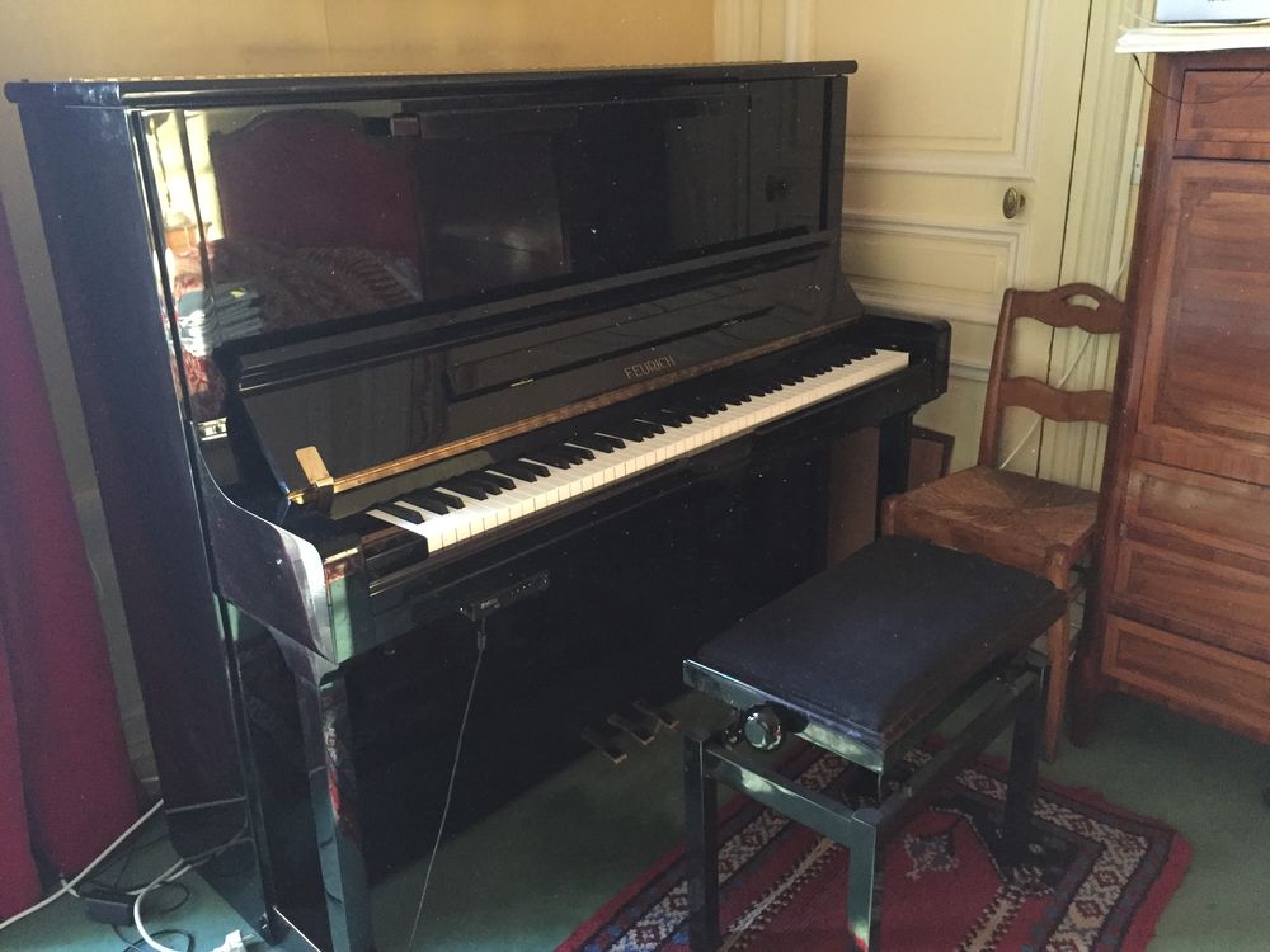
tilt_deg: -21.2
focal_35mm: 29
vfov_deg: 48.2
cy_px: 476
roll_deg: -0.1
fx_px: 1064
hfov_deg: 61.7
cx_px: 635
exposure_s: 1/17
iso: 320
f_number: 2.2
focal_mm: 4.15
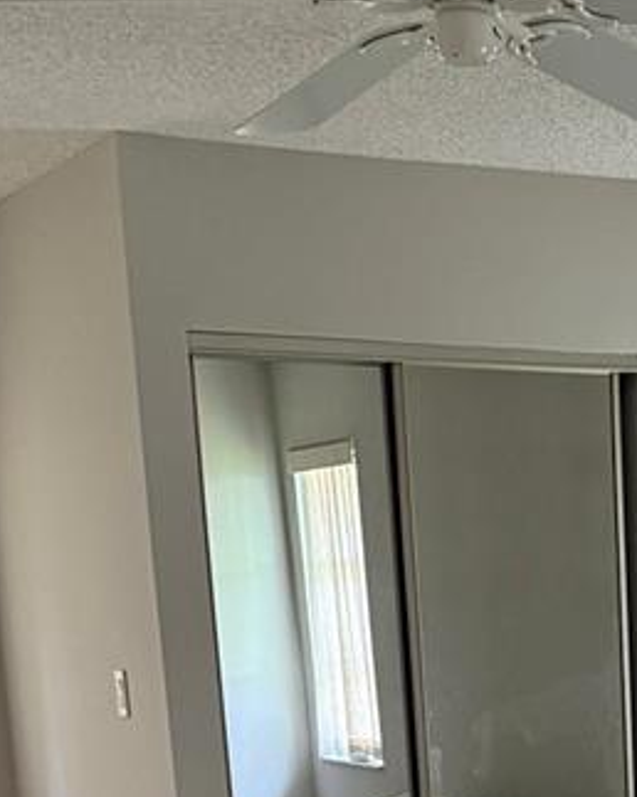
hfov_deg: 16.9
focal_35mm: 87
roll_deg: +1.9
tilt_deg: -14.0
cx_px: 743
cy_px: 1165
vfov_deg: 19.4
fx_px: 2052
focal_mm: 6.76
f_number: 1.78
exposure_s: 1/60
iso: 400
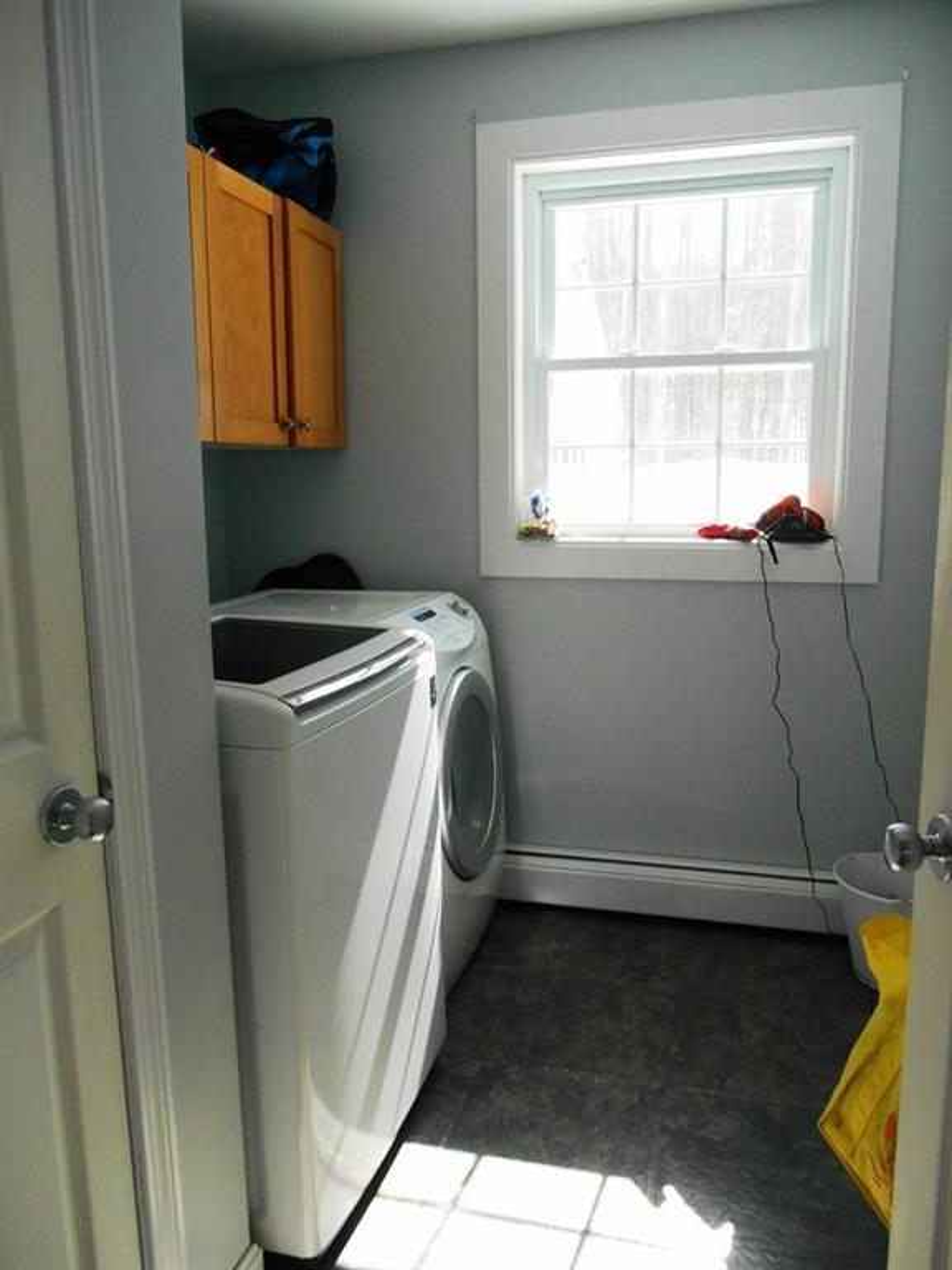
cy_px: 635
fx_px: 953
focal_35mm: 26
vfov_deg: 67.3
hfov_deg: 53.1
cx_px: 476
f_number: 3.4
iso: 320
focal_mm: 4.7
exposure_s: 1/250
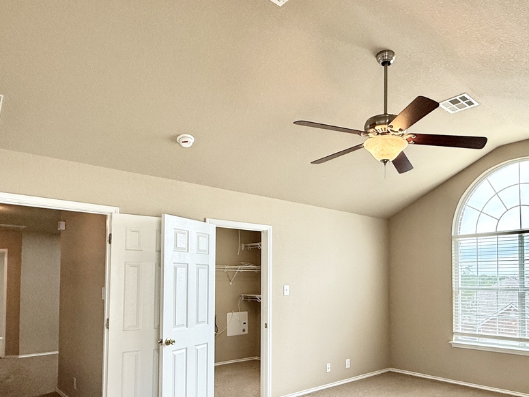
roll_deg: +0.3
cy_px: 267
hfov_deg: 65.9
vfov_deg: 52.0
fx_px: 398
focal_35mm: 26
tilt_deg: +2.4
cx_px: 343
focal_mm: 2.22
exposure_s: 1/120
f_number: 2.2
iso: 80
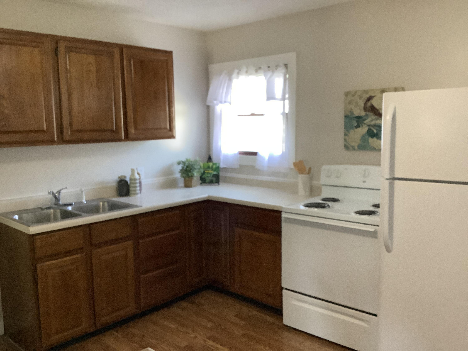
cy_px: 176
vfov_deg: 45.4
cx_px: 234
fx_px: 419
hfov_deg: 58.4
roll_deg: +1.2
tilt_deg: -9.3
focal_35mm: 31
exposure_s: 1/60
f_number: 2.4
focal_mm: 3.3
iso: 320
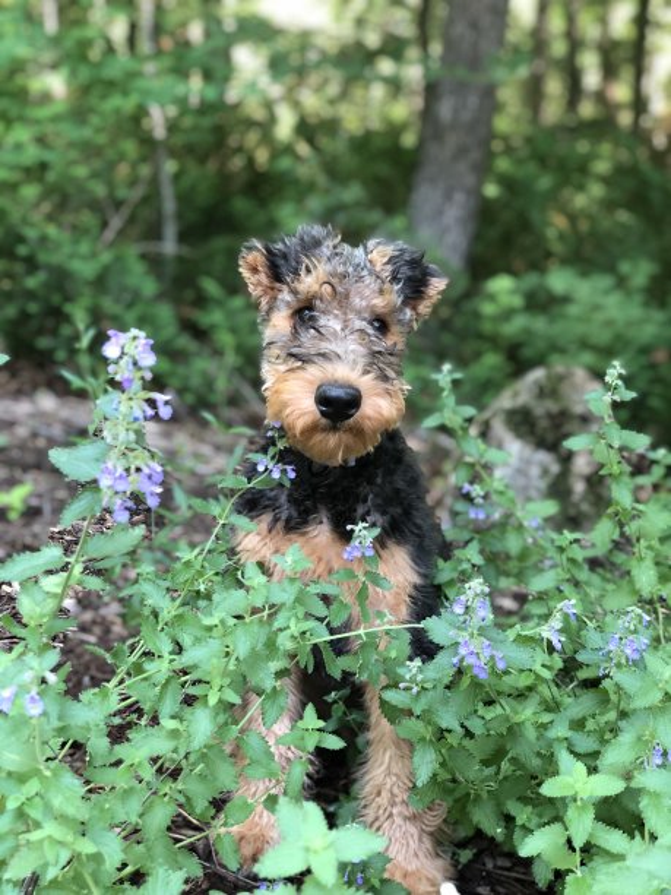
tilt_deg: -7.4
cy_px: 448
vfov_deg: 36.8
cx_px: 336
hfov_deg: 28.0
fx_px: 1344
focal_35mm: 52
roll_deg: -1.0
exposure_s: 1/60
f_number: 2.4
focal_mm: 6
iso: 80
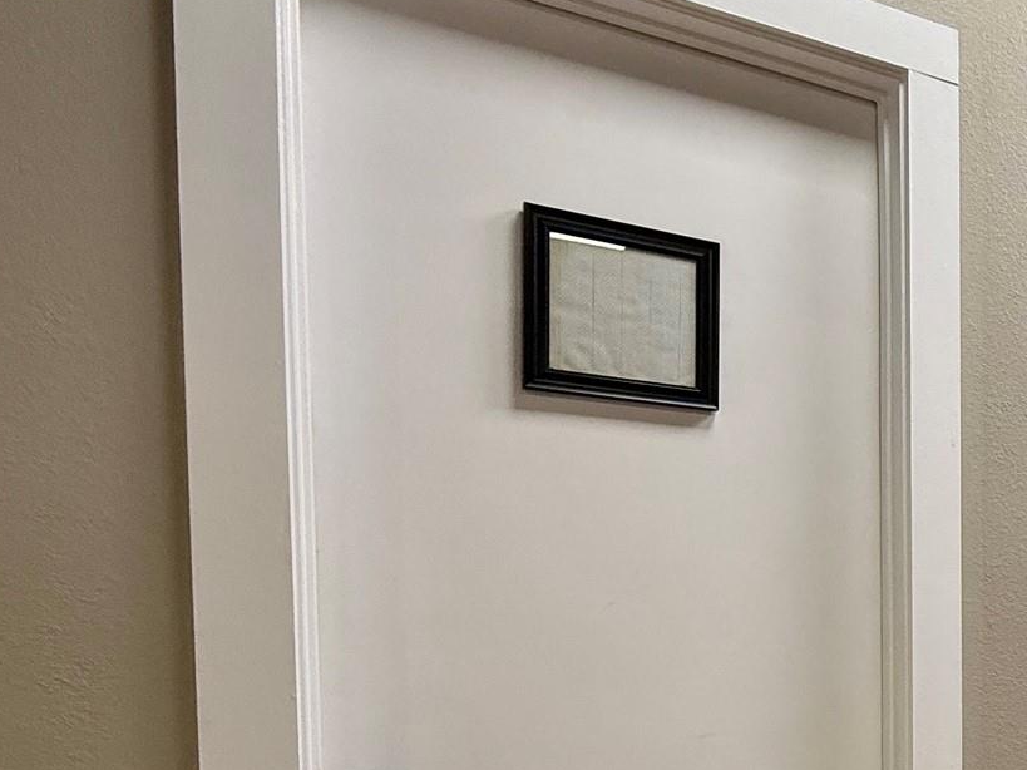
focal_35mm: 35
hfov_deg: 40.6
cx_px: 1167
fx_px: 1038
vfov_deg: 39.0
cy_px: 625
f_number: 2.2
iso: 160
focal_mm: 2.22
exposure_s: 1/120
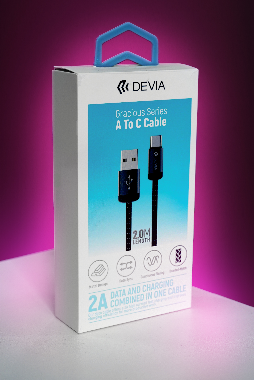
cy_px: 192
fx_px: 725
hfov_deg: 19.9
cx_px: 127
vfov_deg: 29.4
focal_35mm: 69
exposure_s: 1/60
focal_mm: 45
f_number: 6.3
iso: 100
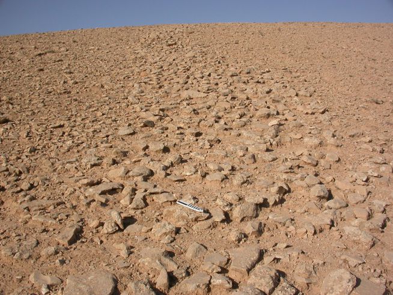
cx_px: 196
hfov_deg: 49.0
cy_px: 148
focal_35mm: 38
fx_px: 432
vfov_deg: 37.7
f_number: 7.5
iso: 100
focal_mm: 7.85
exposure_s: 1/617
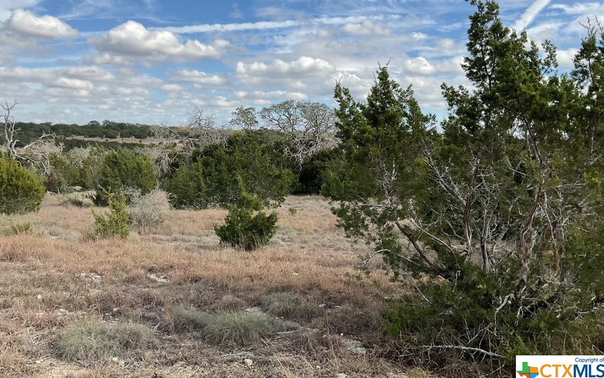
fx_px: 510
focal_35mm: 31
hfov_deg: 61.2
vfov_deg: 40.5
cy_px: 157
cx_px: 301
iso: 16
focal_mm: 3
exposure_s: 1/1848
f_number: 1.8
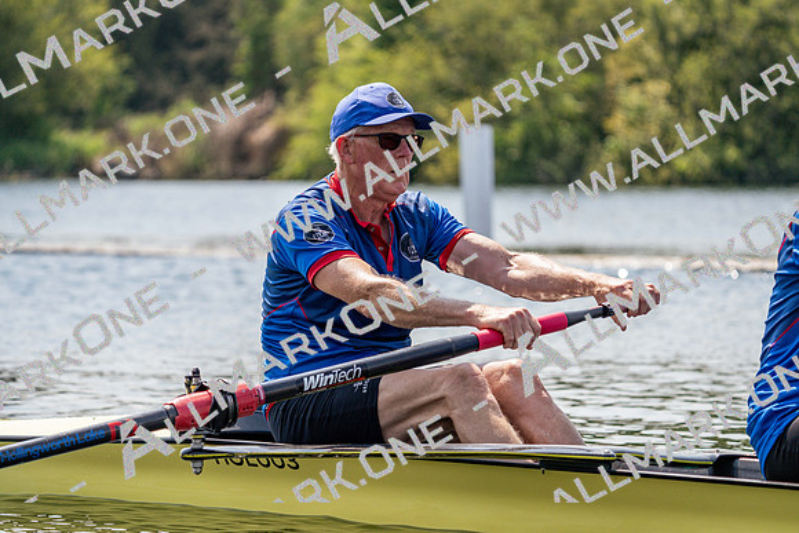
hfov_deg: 10.3
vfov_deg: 6.9
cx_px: 400
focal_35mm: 200
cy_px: 266
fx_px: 4440
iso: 200
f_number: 5.6
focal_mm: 200
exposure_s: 1/1600
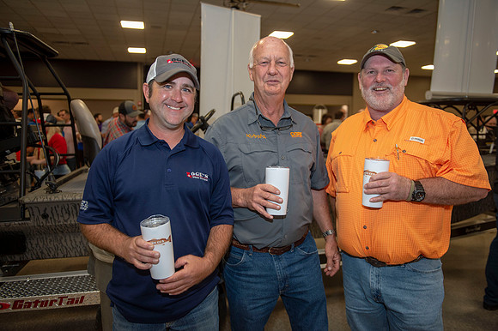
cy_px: 166
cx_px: 249
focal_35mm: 28
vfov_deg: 46.4
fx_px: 387
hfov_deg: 65.5
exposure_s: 1/125
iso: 800
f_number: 2.8
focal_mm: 28
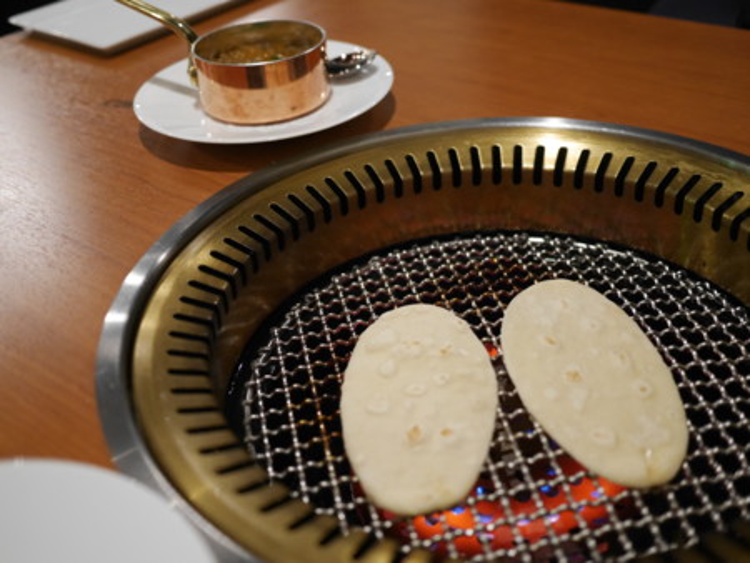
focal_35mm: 40
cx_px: 375
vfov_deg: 36.0
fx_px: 867
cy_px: 282
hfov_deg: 46.8
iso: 1250
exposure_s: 1/60
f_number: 1.7
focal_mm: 20
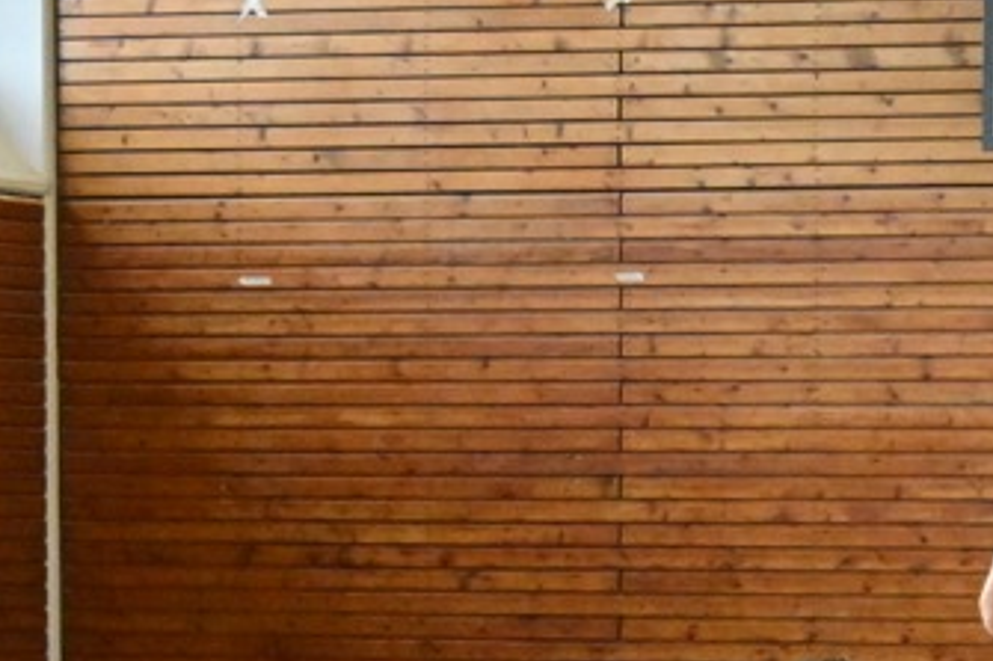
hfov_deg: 9.4
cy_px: 1020
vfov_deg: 6.2
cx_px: 1088
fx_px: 6010
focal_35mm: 218
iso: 3200
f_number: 5.6
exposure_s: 1/800
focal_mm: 38
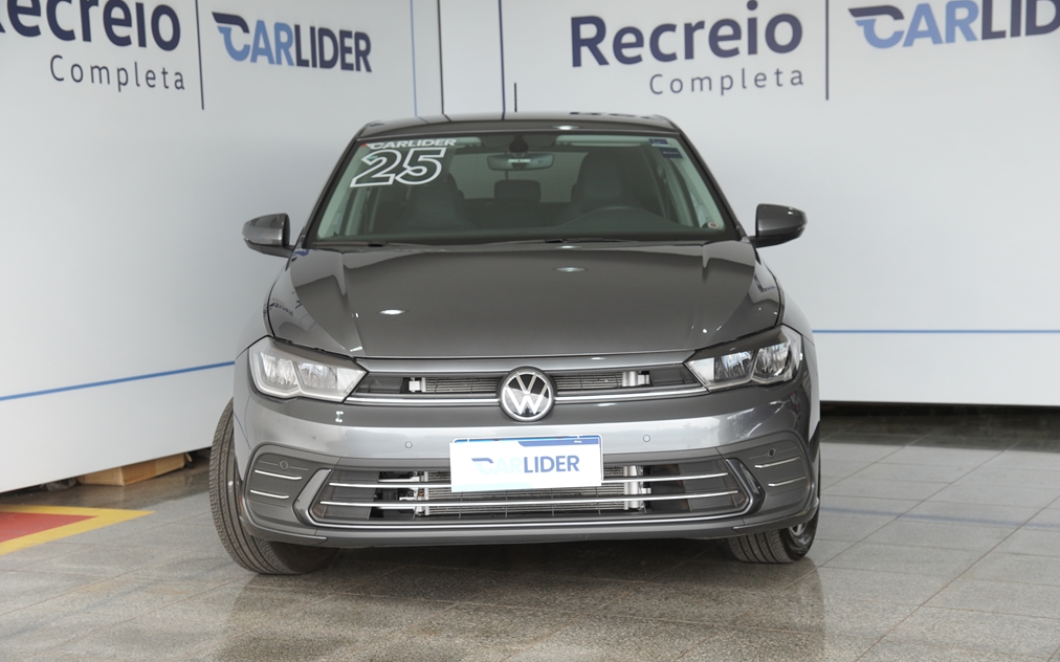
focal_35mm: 65
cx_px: 530
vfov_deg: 20.0
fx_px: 1877
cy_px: 354
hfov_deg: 31.5
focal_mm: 42
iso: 200
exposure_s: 1/160
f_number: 4
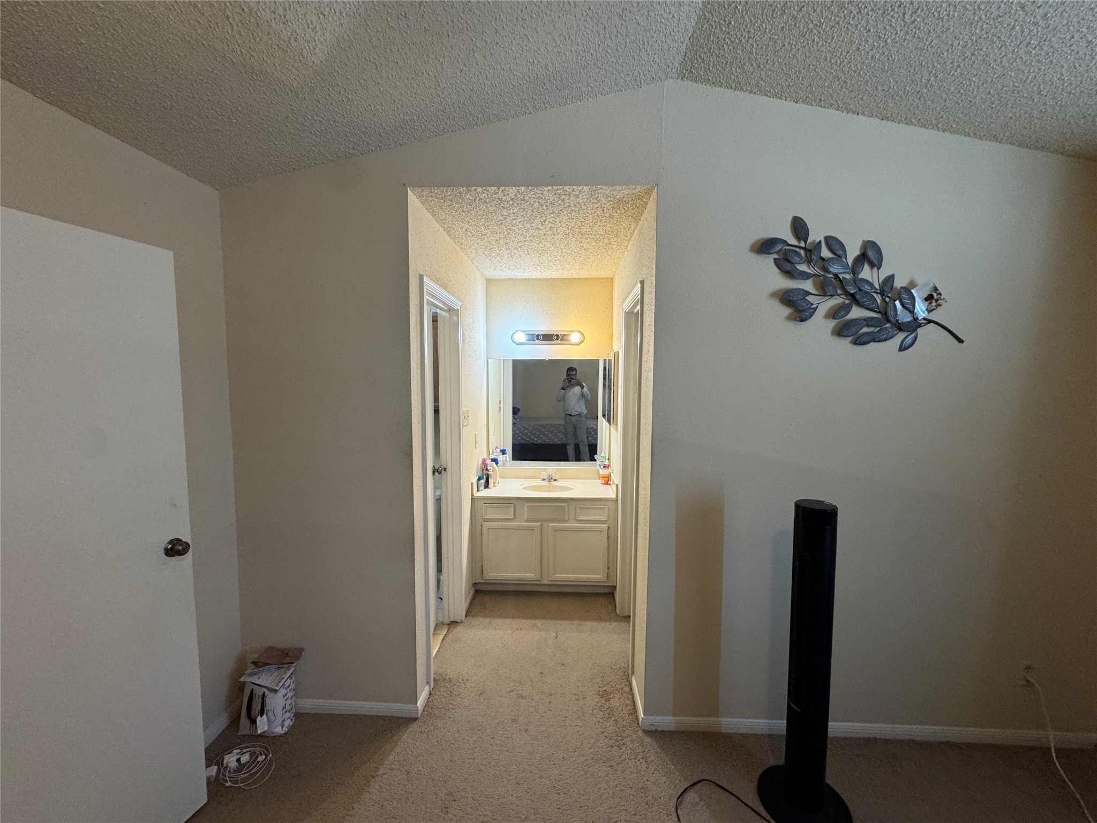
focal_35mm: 14
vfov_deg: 85.7
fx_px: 444
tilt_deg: -4.4
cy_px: 412
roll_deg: -1.6
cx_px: 548
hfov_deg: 102.1
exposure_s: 1/60
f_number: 2.2
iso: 200
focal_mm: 2.22
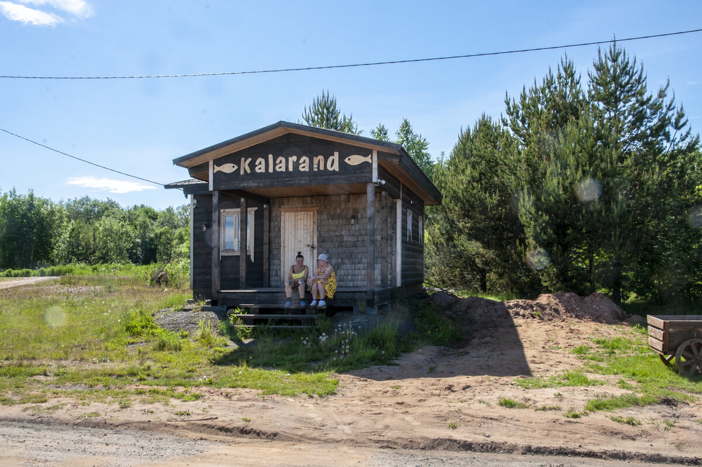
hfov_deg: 57.3
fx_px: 643
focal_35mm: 33
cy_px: 234
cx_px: 351
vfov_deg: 39.9
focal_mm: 22
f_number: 20
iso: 640
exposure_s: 1/200
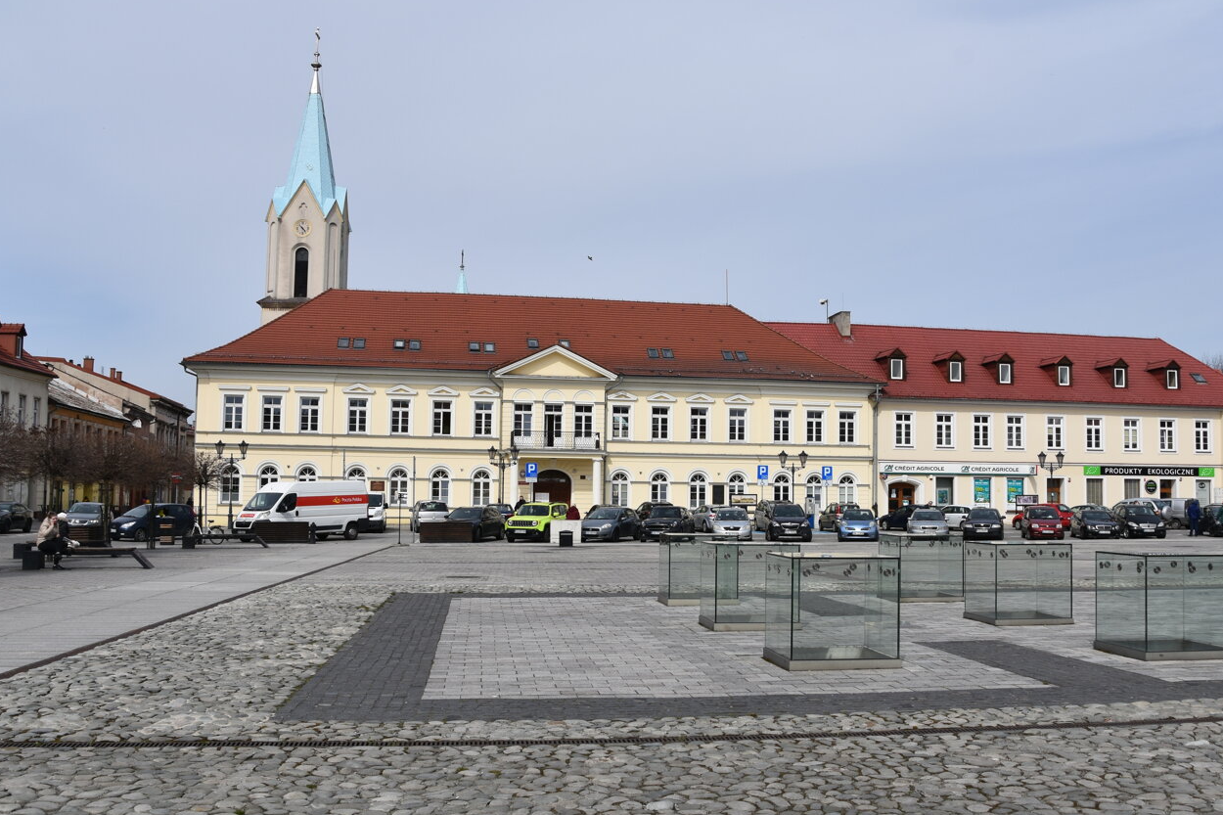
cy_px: 383
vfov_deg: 37.8
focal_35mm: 35
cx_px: 692
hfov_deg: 54.3
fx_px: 1189
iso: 160
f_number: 8
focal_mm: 18
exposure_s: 1/500
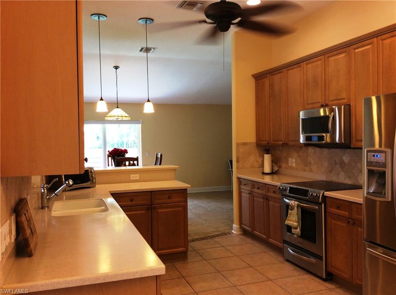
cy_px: 148
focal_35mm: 32
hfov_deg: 56.9
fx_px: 365
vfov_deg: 44.0
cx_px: 198
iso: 50
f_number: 2.4
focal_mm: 3.3
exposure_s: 1/24
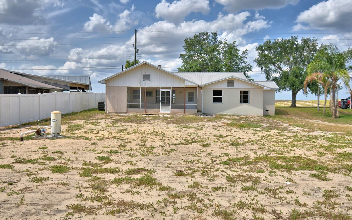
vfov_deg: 40.6
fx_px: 297
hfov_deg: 61.2
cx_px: 178
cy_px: 104
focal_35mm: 31
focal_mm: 20
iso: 100
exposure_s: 1/1250
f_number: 5.6
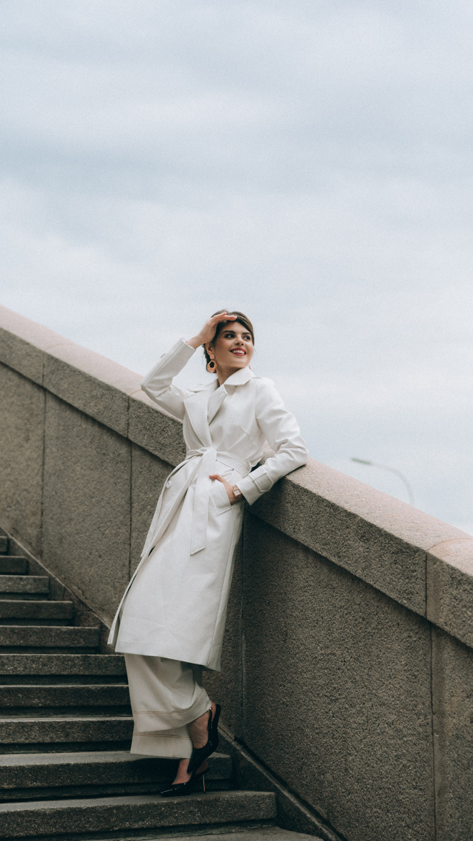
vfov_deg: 31.9
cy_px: 467
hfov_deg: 18.2
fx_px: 1471
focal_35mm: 66
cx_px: 302
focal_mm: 55
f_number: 2.8
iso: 200
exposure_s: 1/640
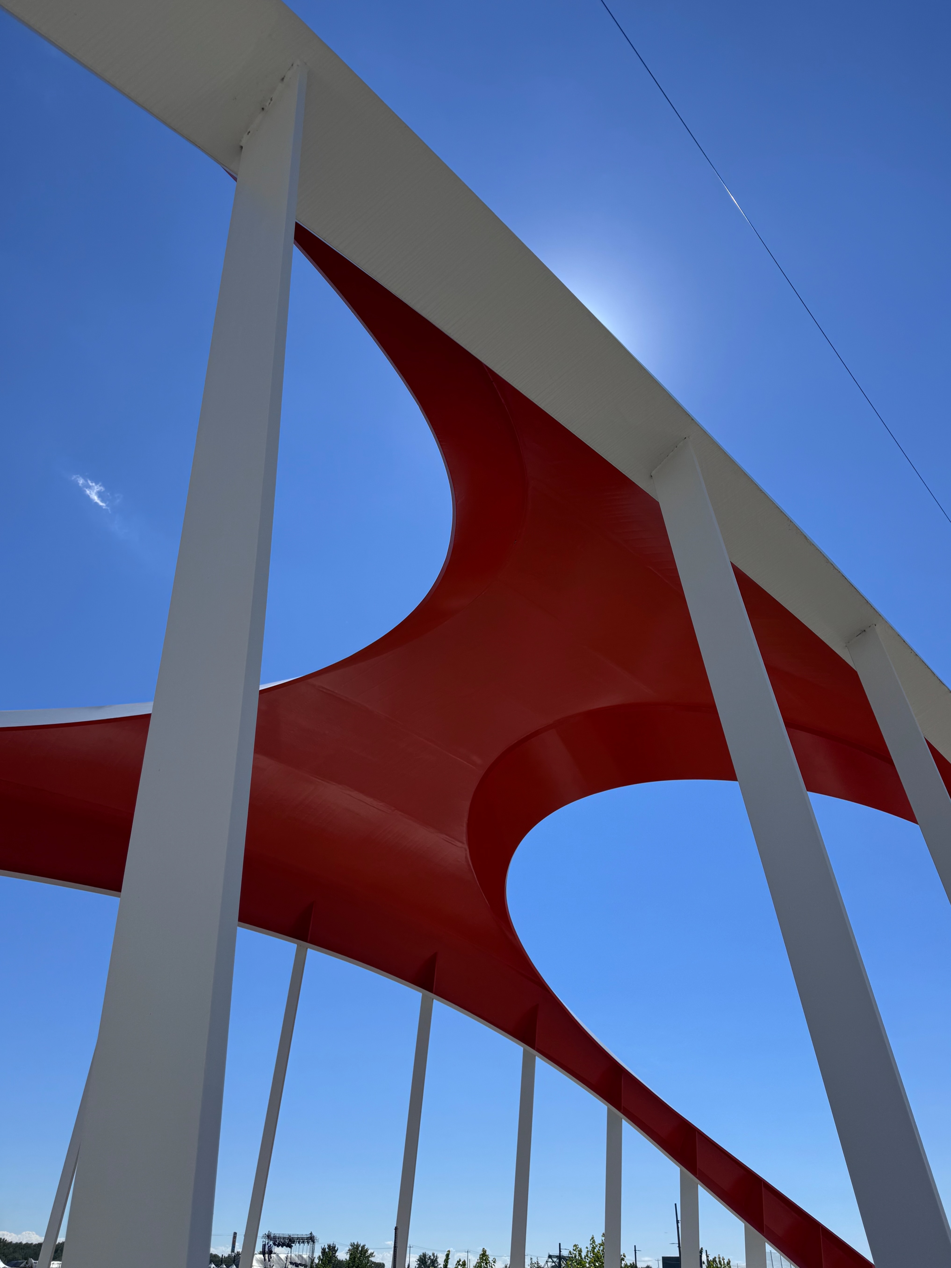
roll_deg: -4.0
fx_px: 879
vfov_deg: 71.6
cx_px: 476
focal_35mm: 24
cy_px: 634
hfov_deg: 56.8
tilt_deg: +34.4
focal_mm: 6.76
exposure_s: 1/7937
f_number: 1.78
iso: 80
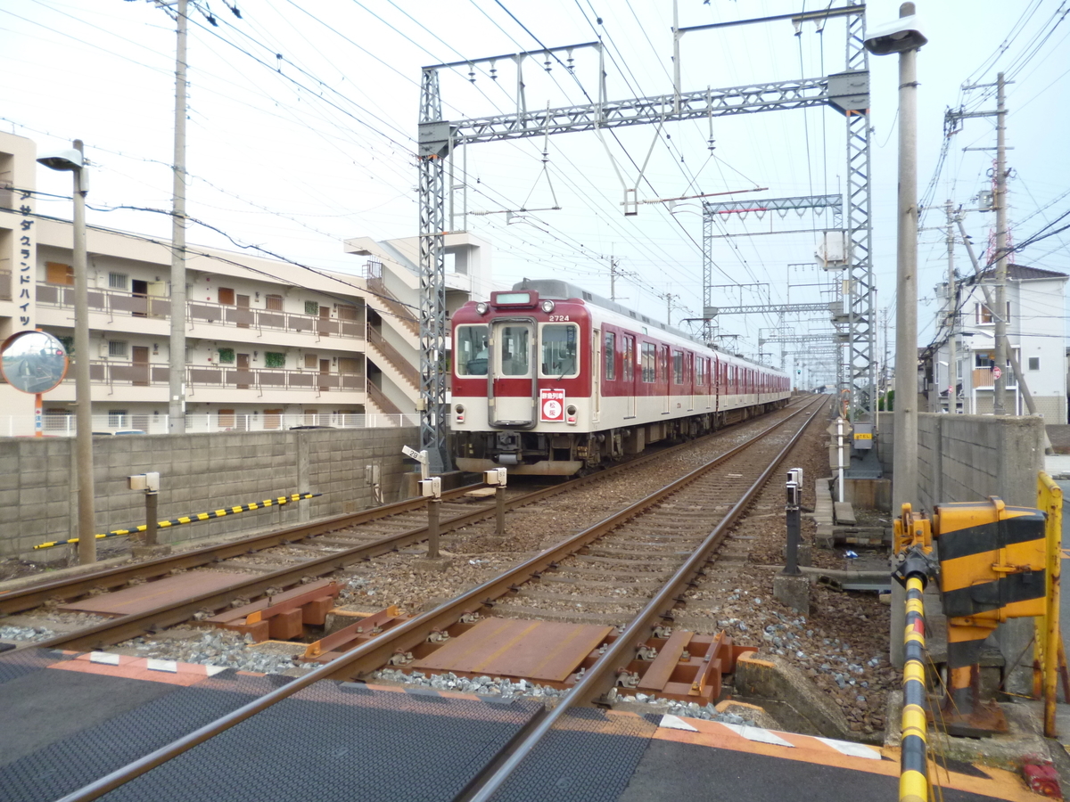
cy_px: 401
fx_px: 865
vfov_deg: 49.7
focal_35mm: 28
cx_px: 535
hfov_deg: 63.4
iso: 200
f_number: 3.1
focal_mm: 5
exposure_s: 1/250
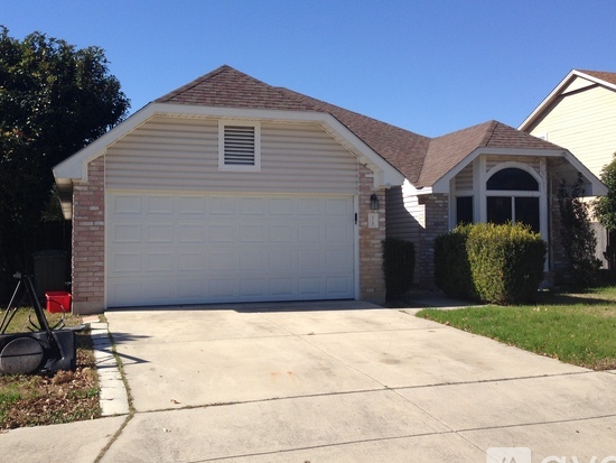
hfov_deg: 46.8
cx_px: 294
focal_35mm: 40
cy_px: 212
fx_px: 712
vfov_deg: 36.0
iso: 50
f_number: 2.4
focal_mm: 4.12
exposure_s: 1/1550
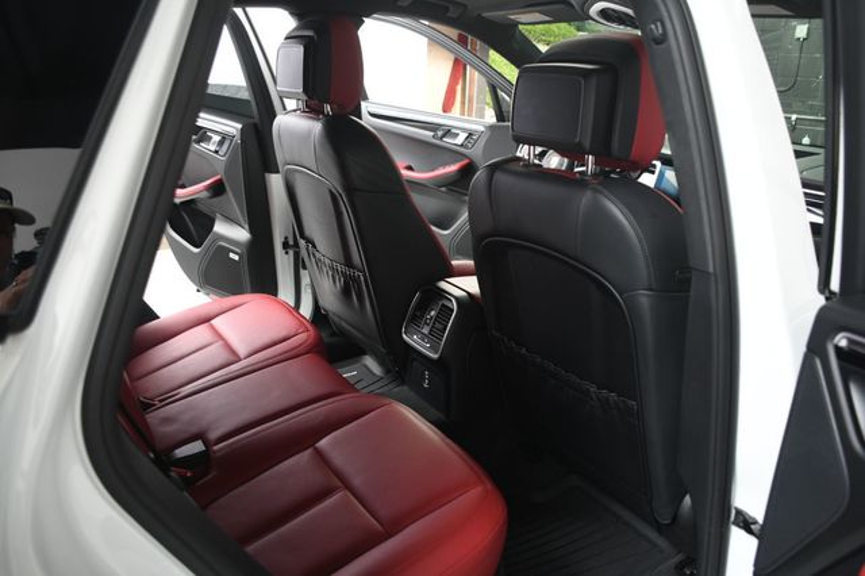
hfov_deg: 62.0
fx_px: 720
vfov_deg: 43.6
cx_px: 432
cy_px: 288
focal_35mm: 30
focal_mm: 20
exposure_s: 1/160
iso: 100
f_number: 3.5
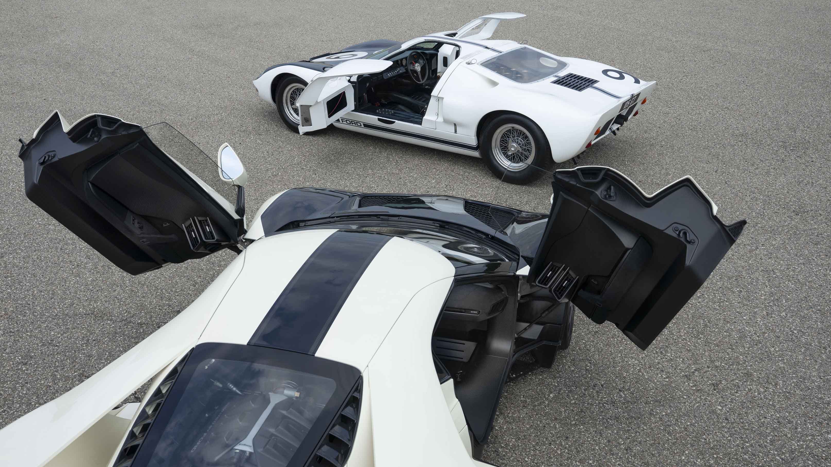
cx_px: 413
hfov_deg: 51.6
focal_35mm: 39
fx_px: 859
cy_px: 235
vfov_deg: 30.4
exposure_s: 1/800
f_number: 7.1
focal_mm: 37
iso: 200
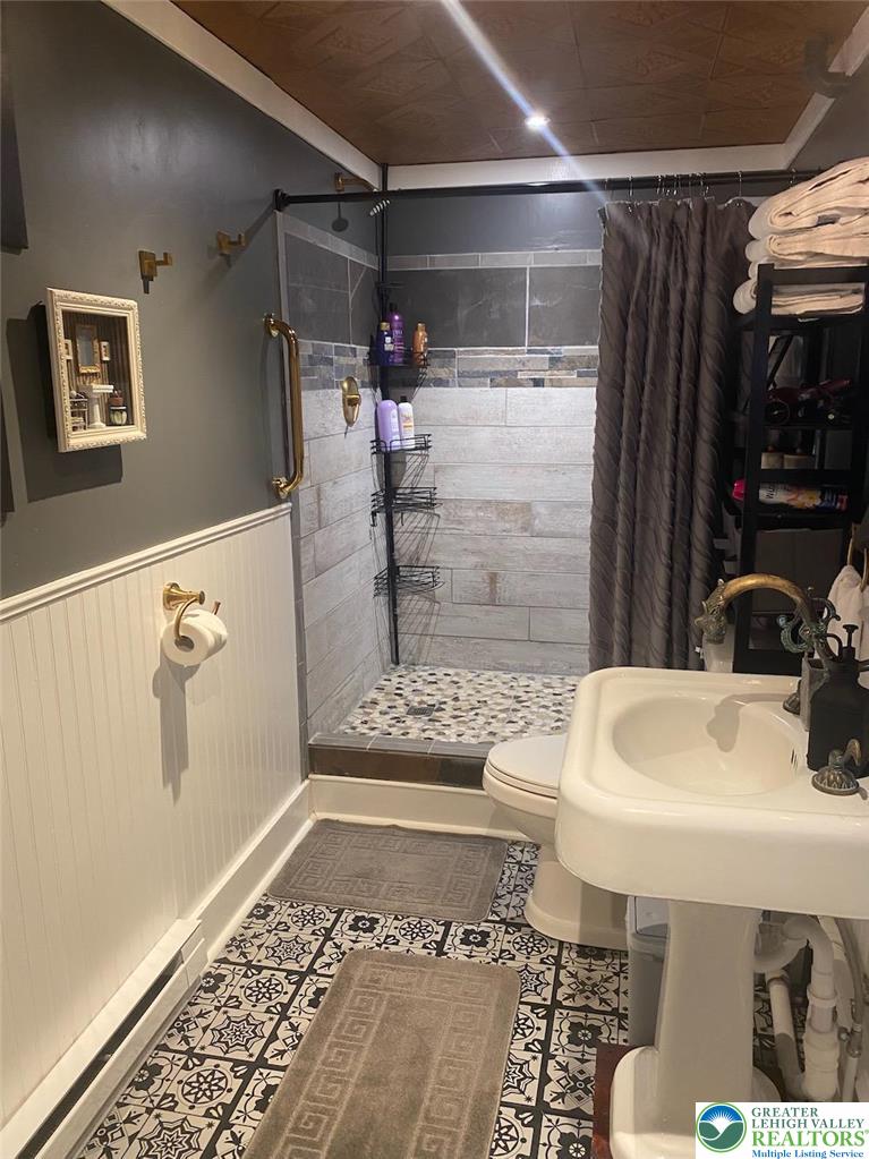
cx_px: 434
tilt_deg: -12.7
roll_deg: +2.3
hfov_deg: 53.1
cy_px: 580
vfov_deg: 67.3
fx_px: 870
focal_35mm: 26
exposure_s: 1/60
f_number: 1.8
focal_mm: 4.25
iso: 200
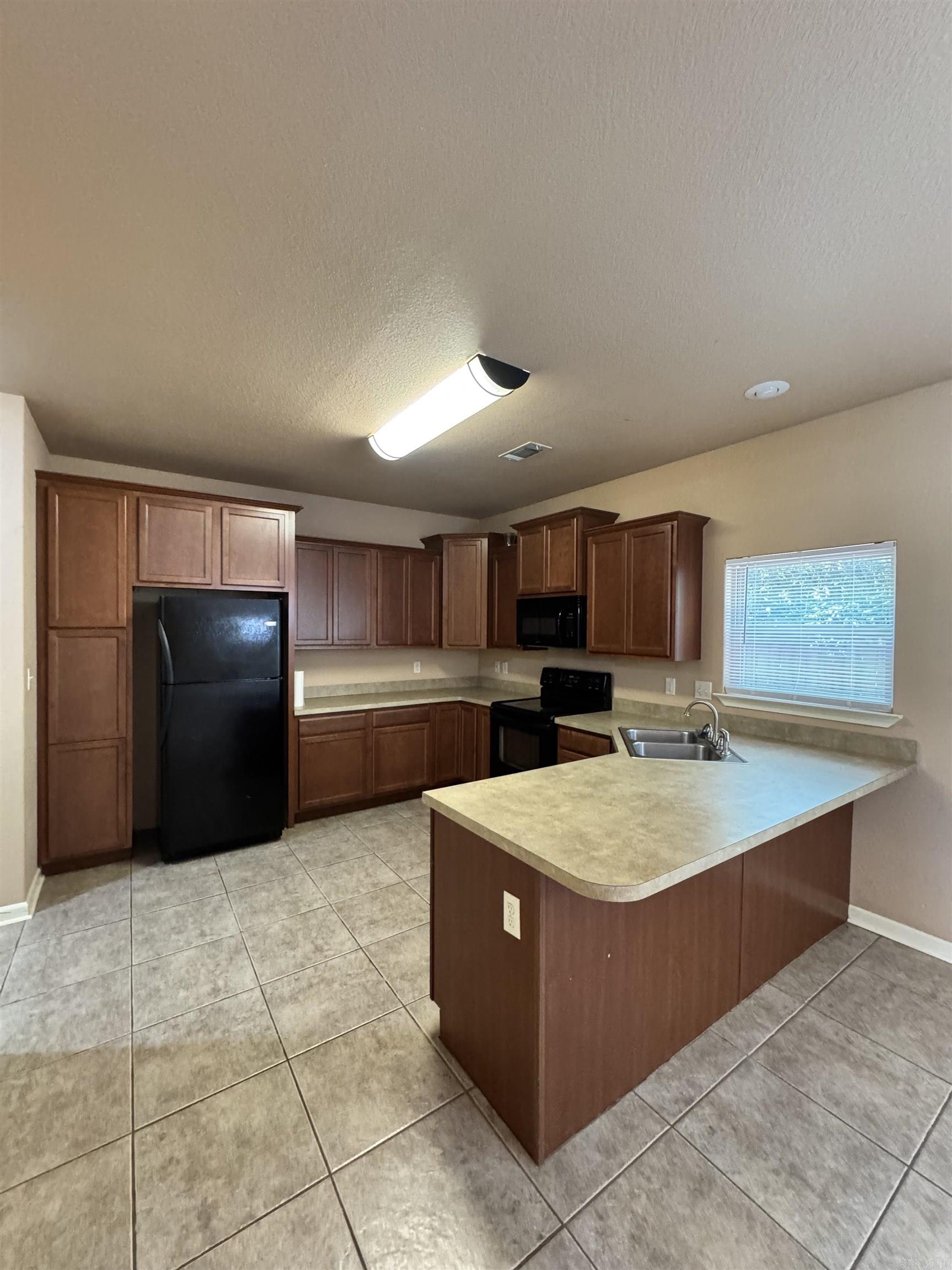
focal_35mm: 14
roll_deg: +0.5
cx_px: 476
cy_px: 635
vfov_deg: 102.1
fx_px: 513
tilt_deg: -0.1
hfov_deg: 85.7
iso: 1000
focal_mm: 2.22
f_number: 2.2
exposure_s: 1/60
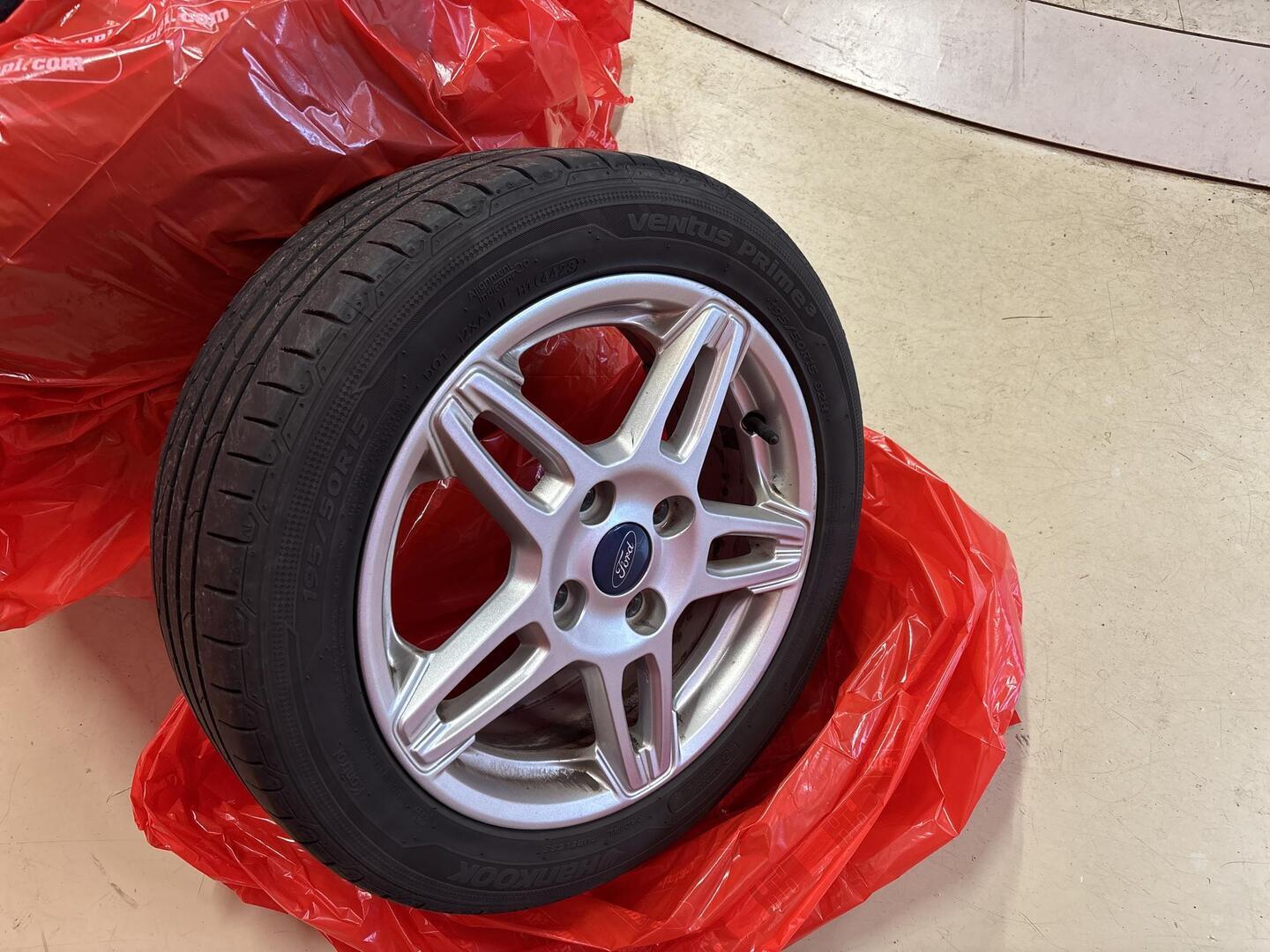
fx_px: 954
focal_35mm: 26
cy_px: 476
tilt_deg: -63.7
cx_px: 635
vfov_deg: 53.1
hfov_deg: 67.3
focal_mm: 5.96
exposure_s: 1/68
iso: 125
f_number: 1.6
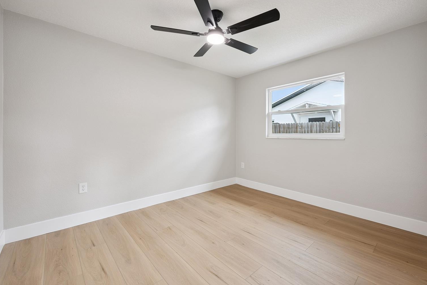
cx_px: 222
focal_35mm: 16
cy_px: 136
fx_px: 190
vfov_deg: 73.7
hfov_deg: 96.7
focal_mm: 15
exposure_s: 1/8
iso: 200
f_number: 9
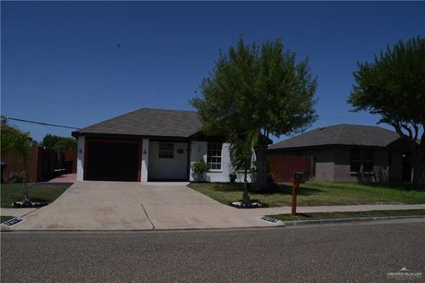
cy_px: 142
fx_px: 354
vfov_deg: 43.6
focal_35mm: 30
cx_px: 212
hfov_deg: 61.9
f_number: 18
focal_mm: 20
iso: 1000
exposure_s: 1/1250
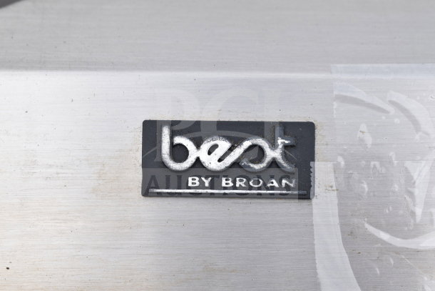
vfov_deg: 17.5
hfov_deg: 26.0
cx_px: 218
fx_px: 943
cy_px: 146
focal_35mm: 78
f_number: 8
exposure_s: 1/250
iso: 200
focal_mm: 52
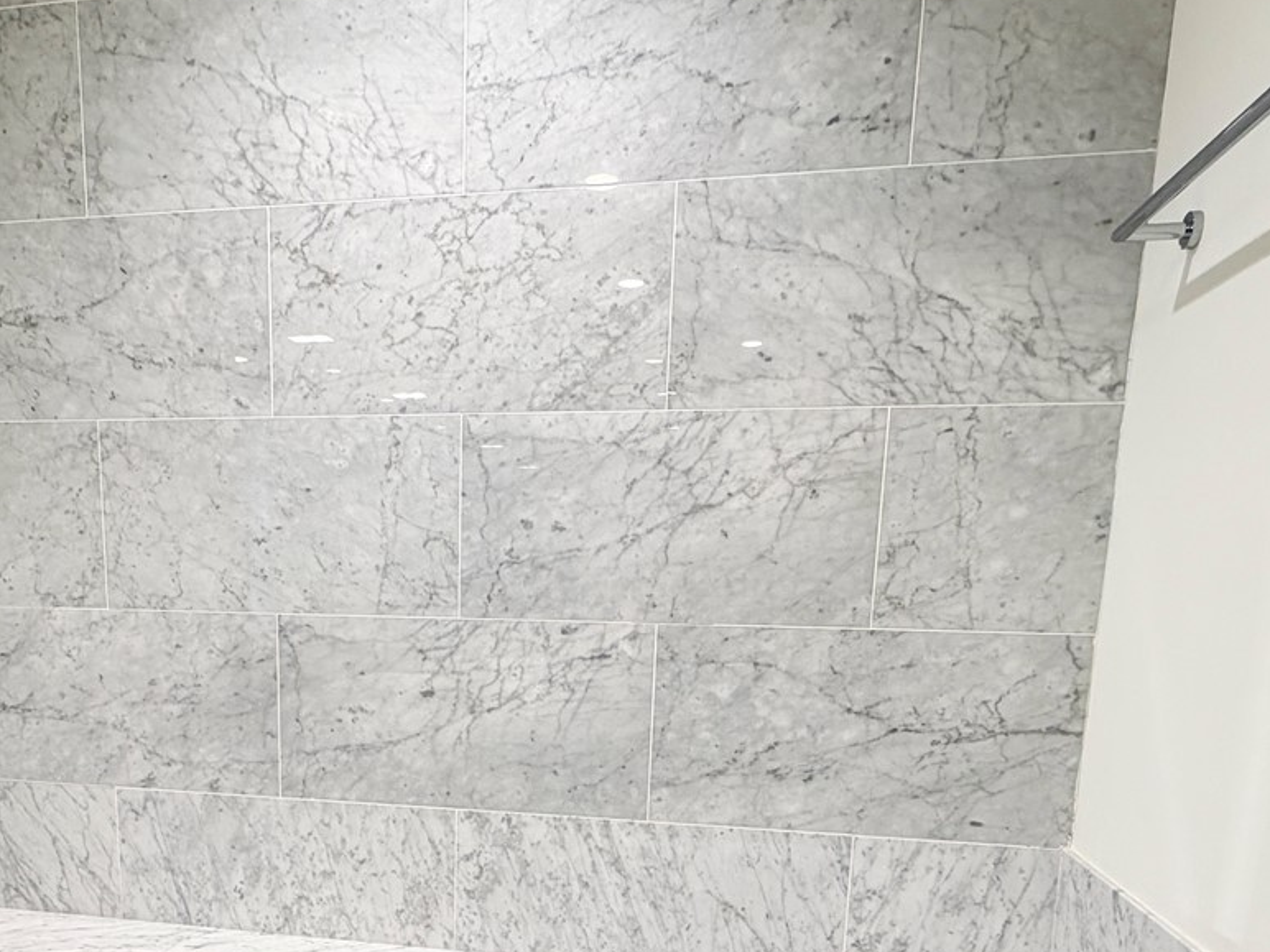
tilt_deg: -10.0
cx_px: 485
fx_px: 1064
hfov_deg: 60.9
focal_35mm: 29
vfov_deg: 45.5
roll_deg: -0.9
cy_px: 778
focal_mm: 2.22
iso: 200
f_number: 2.2
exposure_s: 1/60
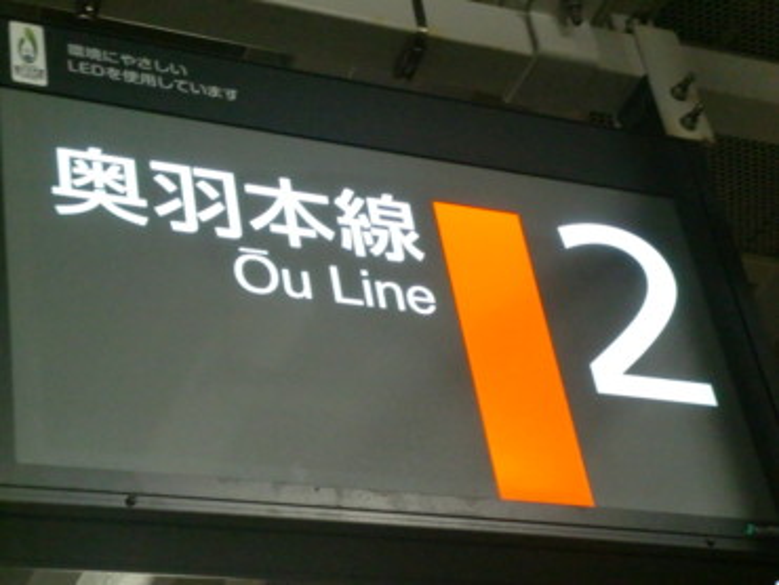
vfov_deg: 18.9
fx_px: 1756
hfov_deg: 25.0
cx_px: 390
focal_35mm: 78
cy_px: 292
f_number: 4.7
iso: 800
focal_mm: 13.02
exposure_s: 1/40
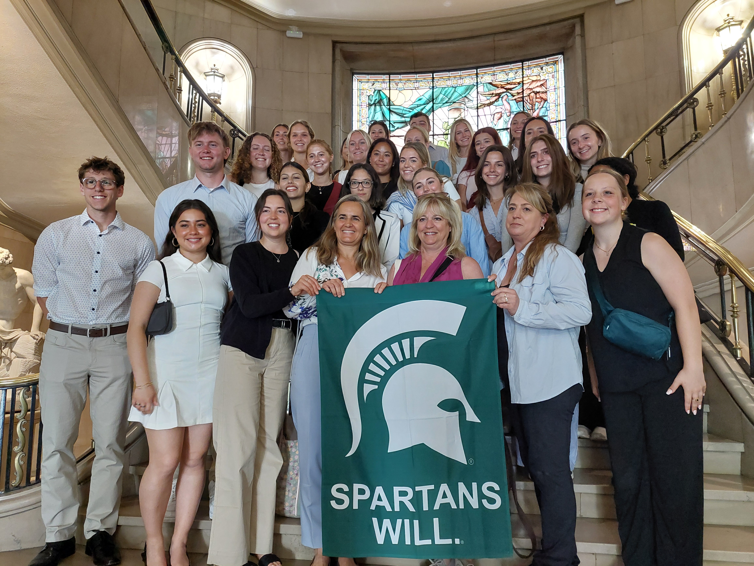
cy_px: 283
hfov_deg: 69.4
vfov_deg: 54.9
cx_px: 377
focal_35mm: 25
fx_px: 545
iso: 500
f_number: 1.8
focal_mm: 5.23
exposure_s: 1/25
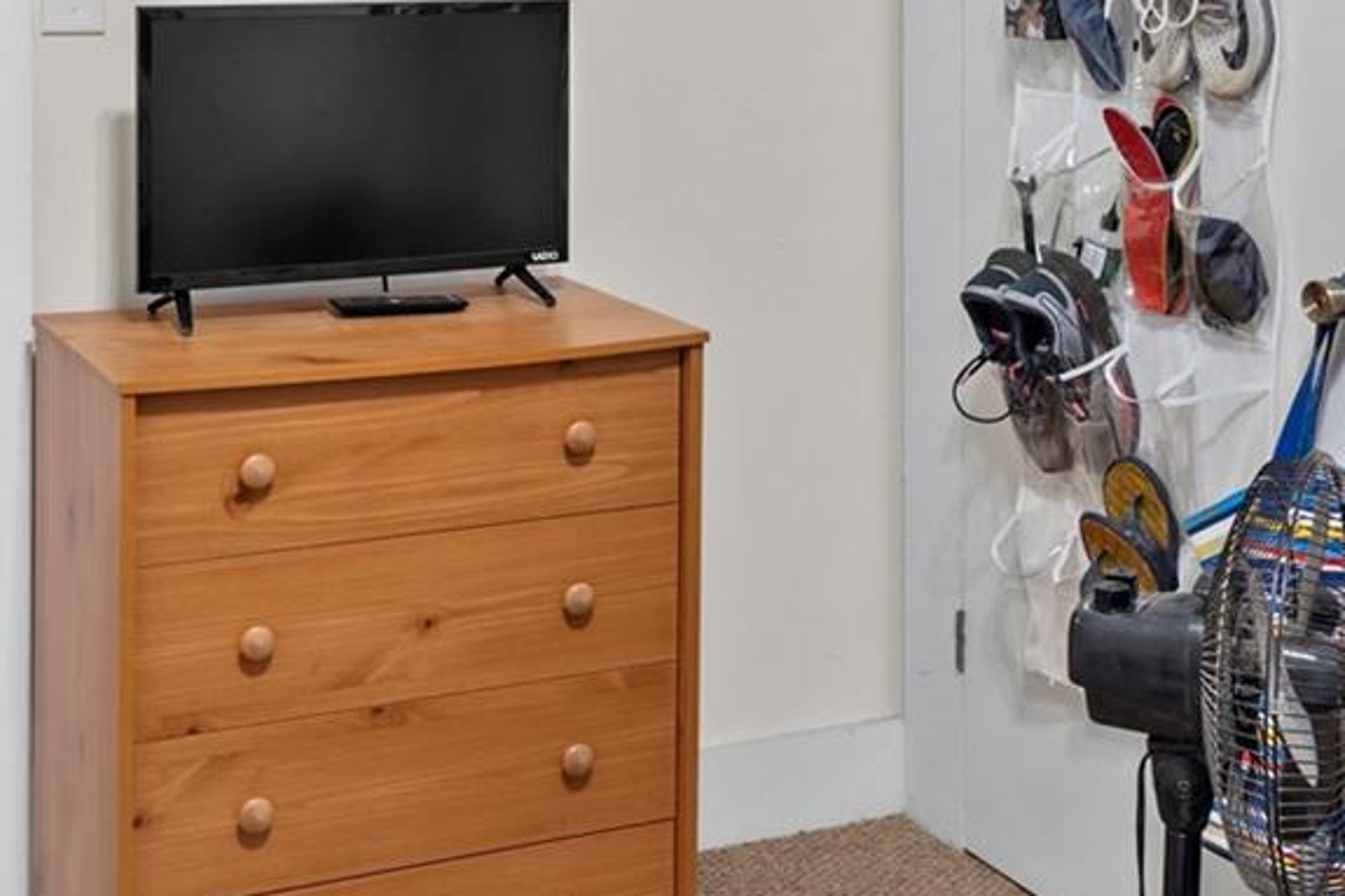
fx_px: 2129
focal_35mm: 57
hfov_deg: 34.8
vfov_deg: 22.5
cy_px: -74
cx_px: 484
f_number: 8
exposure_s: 2.5
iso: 100
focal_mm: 16
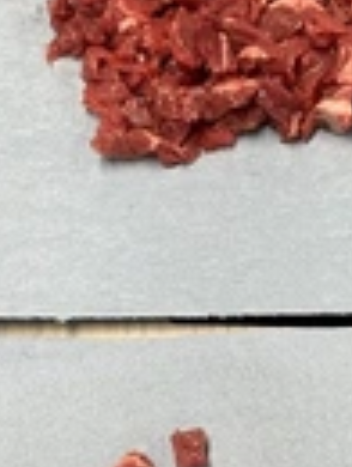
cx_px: 230
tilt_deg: -72.5
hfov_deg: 18.4
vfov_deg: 24.1
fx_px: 1081
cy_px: 363
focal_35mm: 80
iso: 100
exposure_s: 1/120
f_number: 1.6
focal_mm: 4.2
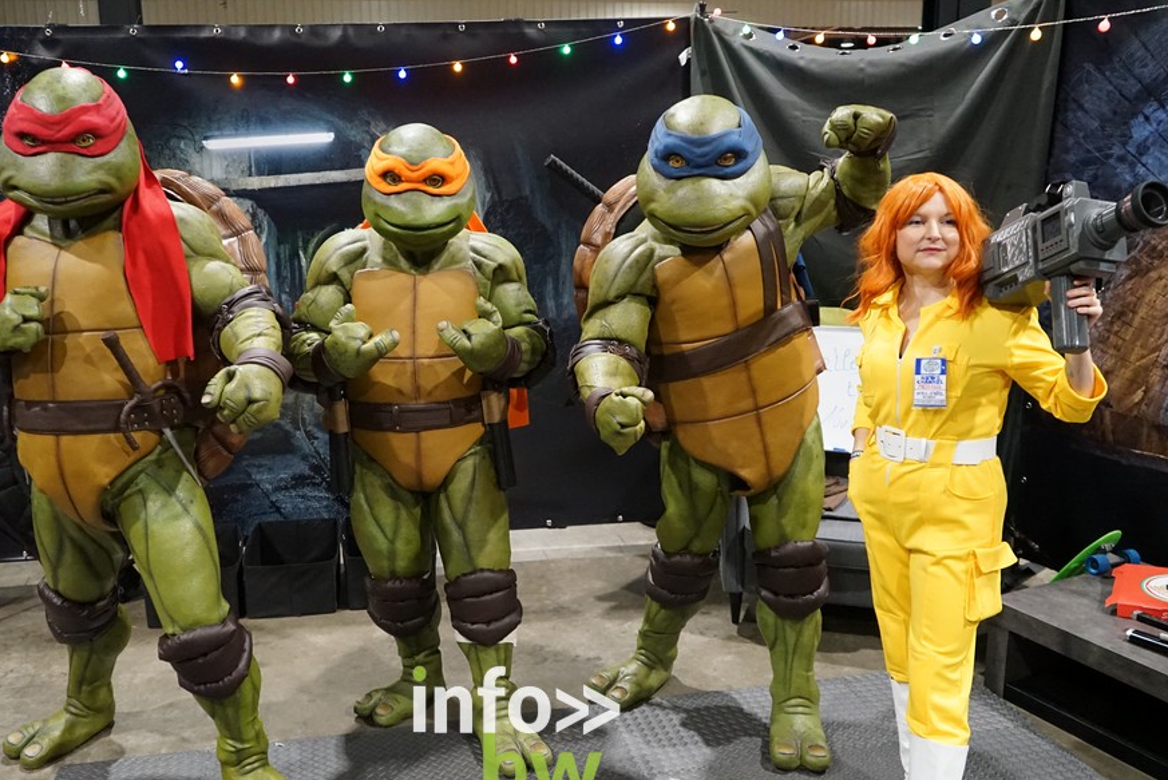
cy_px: 406
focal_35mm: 34
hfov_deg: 55.6
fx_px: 1104
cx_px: 516
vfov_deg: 38.9
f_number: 3.5
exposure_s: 1/200
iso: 6400
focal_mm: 29
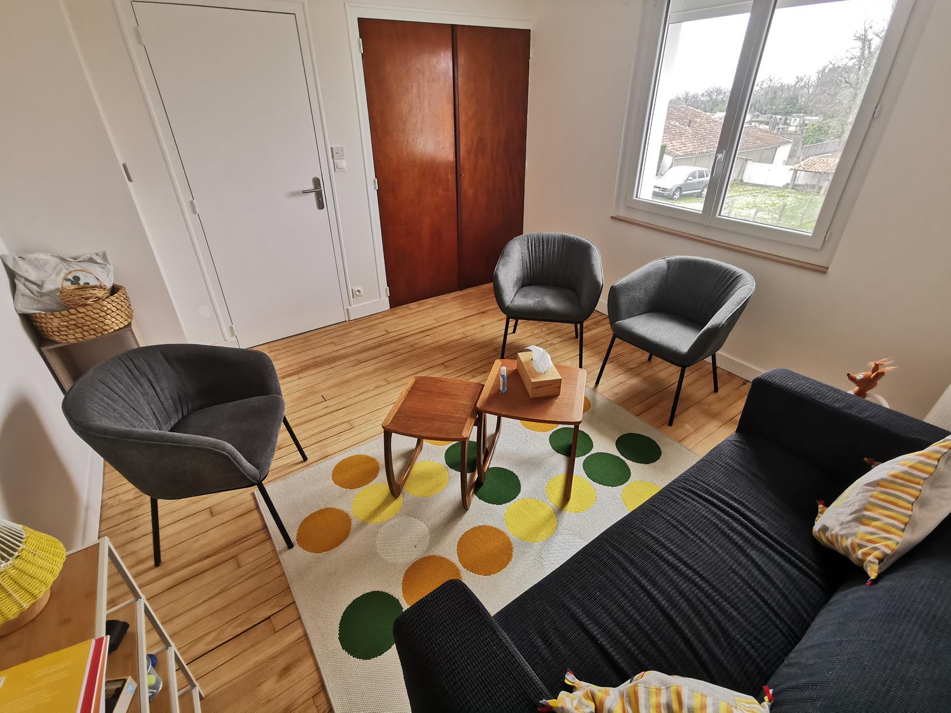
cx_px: 476
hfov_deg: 91.0
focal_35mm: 17
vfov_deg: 74.7
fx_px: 467
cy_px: 356
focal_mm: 2.26
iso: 125
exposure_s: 1/100
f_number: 2.2
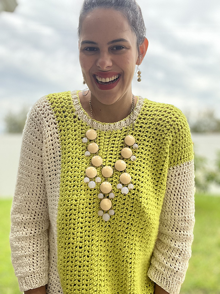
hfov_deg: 46.8
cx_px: 110
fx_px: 254
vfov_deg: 60.0
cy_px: 147
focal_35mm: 30
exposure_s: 1/158
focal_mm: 2.71
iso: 40
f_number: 2.2
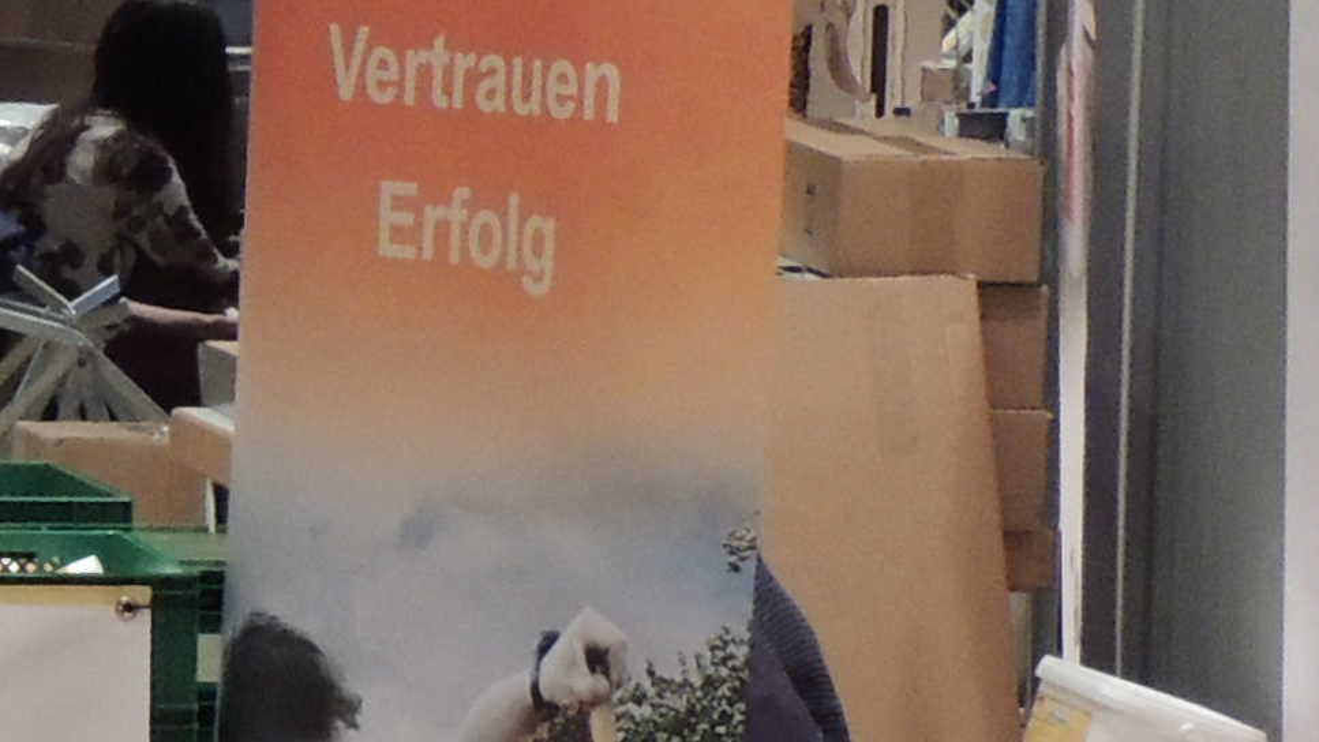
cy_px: 567
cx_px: -1309
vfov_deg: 5.0
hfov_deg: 8.4
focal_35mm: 244
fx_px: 8534
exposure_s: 1/15
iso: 400
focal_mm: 8.3
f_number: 3.5
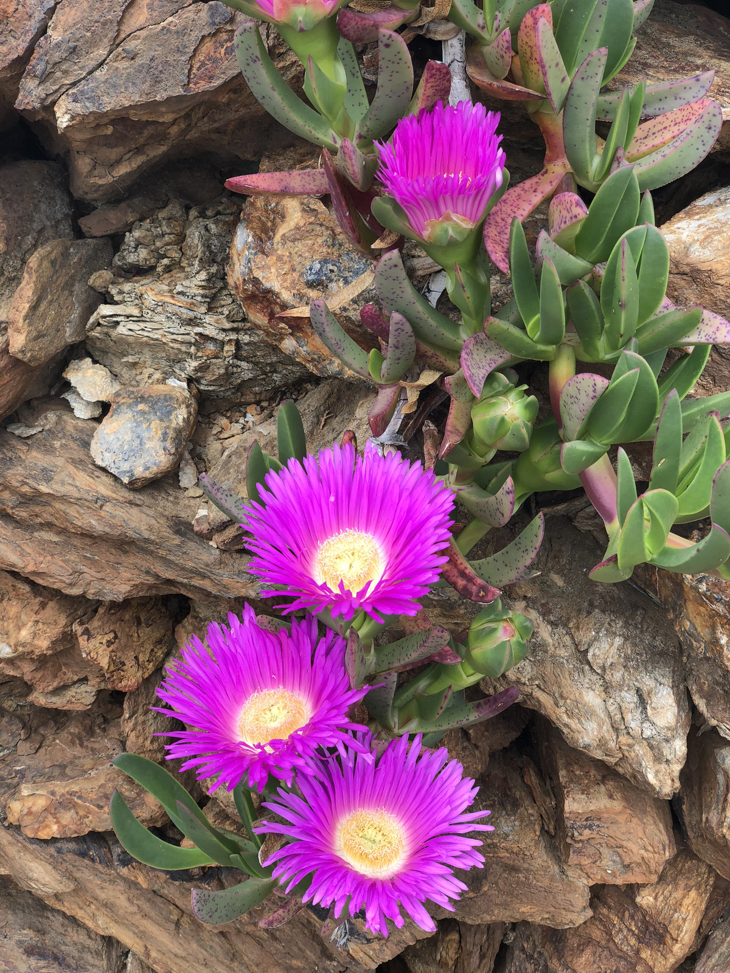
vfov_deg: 36.8
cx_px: 365
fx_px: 1462
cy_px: 486
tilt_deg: -21.1
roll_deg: -0.5
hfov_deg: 28.0
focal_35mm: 52
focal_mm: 6
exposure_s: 1/163
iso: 16
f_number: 2.4
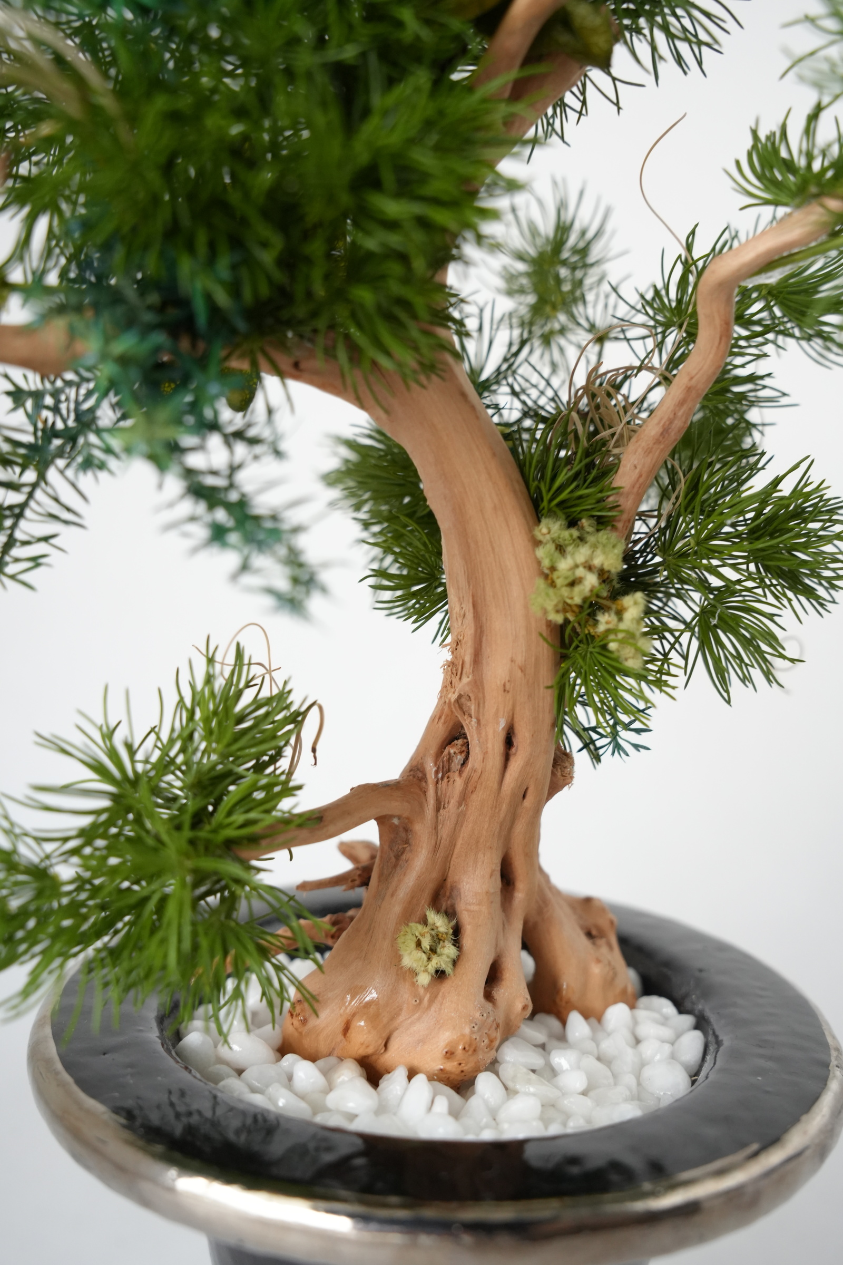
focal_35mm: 38
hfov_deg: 35.3
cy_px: 632
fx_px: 1324
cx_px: 422
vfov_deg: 51.0
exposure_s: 1/40
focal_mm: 37.7
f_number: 8
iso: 2500
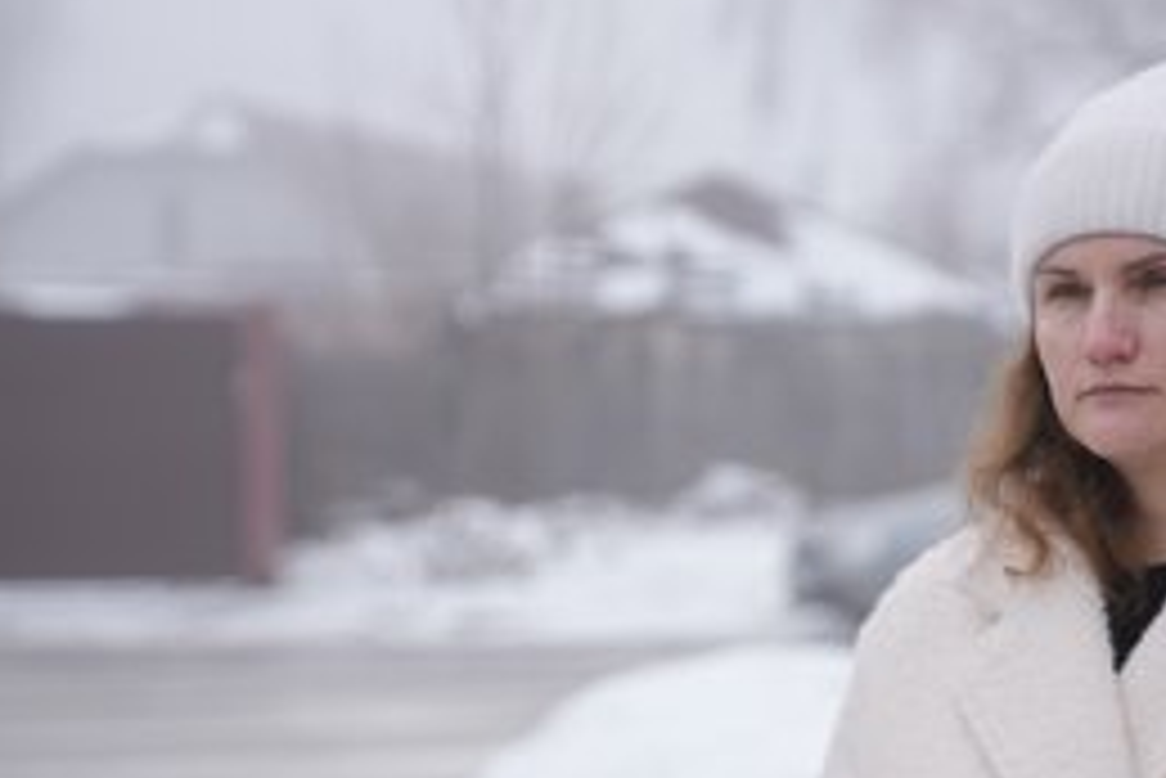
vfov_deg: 13.0
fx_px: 3403
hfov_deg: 19.3
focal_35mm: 105
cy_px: 528
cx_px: 860
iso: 125
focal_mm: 68
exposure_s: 1/800
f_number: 2.8
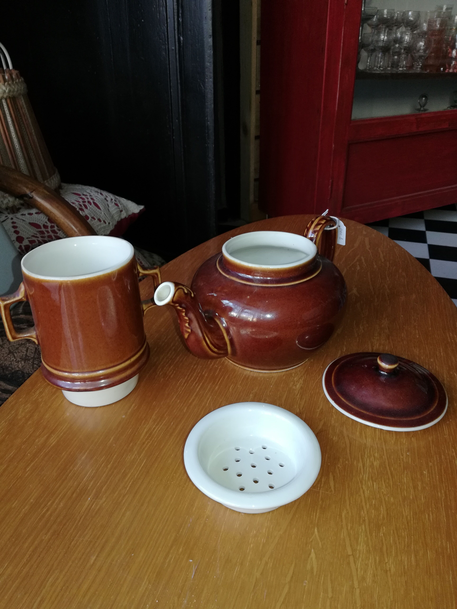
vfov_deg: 67.3
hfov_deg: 53.1
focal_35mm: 26
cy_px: 304
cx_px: 228
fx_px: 458
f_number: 2.2
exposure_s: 1/50
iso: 160
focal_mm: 3.83
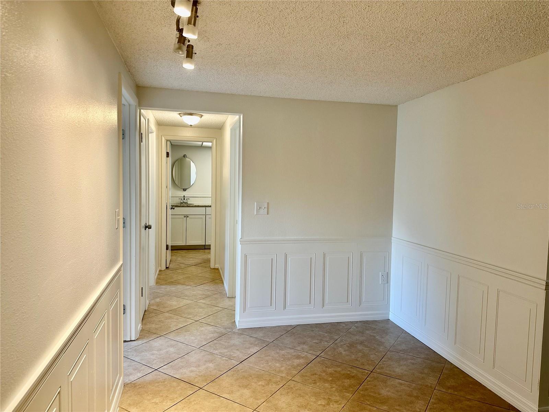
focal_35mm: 24
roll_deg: -1.8
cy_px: 206
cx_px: 274
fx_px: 381
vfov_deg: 56.8
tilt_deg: -3.7
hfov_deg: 71.6
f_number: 1.78
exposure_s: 1/120
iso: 125
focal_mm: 6.86
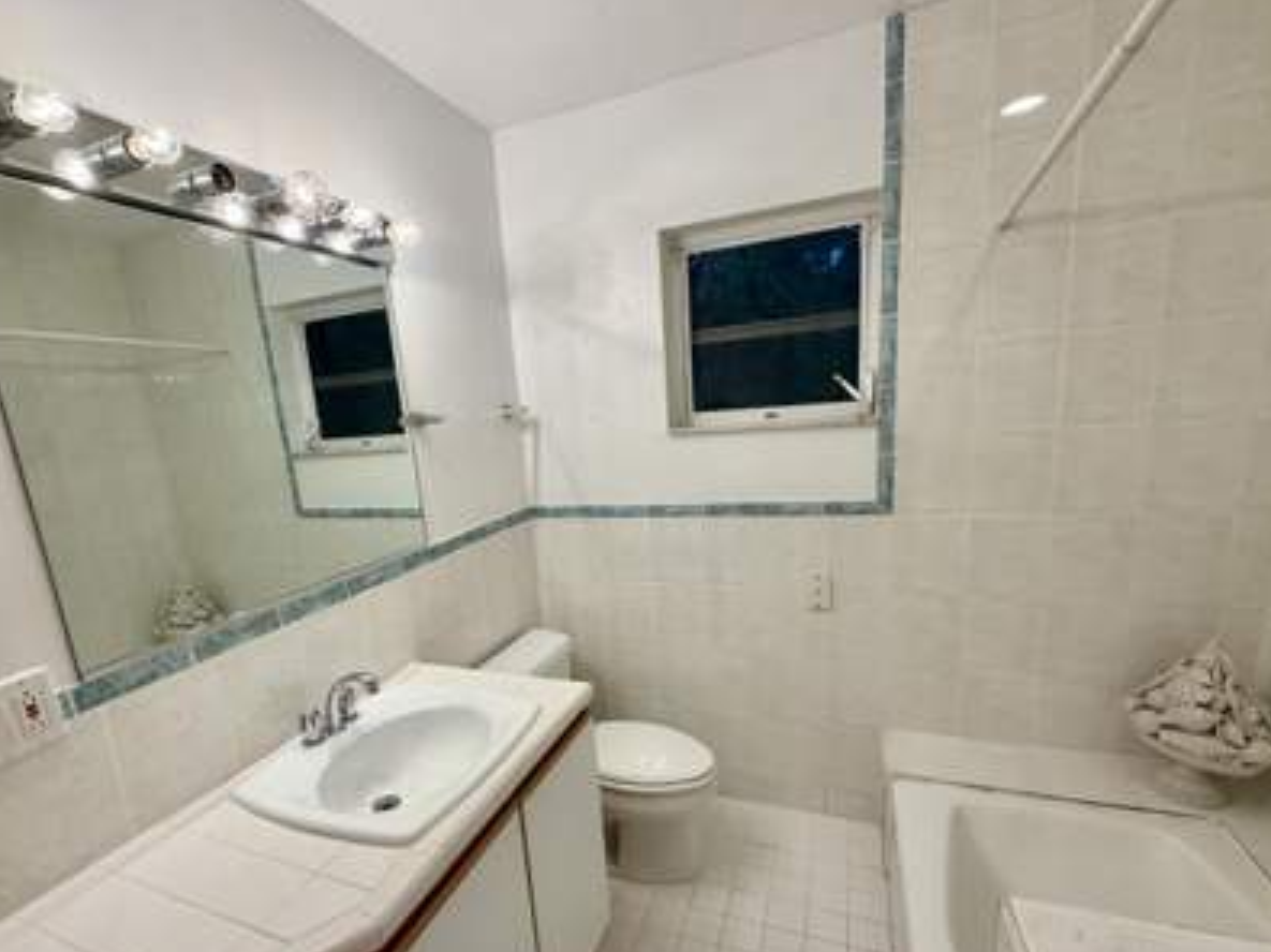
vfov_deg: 74.3
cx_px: 589
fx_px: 624
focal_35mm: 17
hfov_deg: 90.9
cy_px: 542
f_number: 2.2
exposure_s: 1/120
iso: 125
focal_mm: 2.22
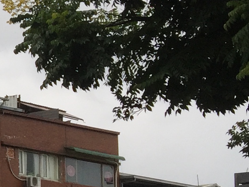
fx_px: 1100
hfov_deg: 10.7
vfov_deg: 9.5
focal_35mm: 153
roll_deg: -2.0
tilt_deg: +5.4
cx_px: -383
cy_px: 243
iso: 32
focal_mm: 4.15
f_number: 2.2
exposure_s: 1/455
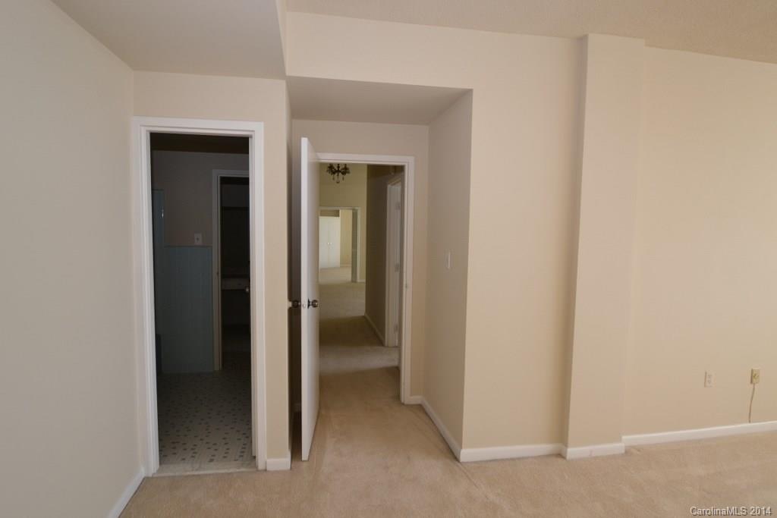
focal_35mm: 18
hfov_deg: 90.0
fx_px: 389
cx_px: 388
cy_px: 259
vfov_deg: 67.4
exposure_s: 1/100
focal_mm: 12
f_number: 5
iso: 400
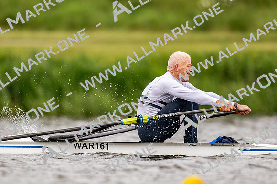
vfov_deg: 1.5
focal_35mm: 900
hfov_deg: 2.3
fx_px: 6921
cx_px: 138
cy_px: 92
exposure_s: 1/2500
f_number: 4
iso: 800
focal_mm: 600
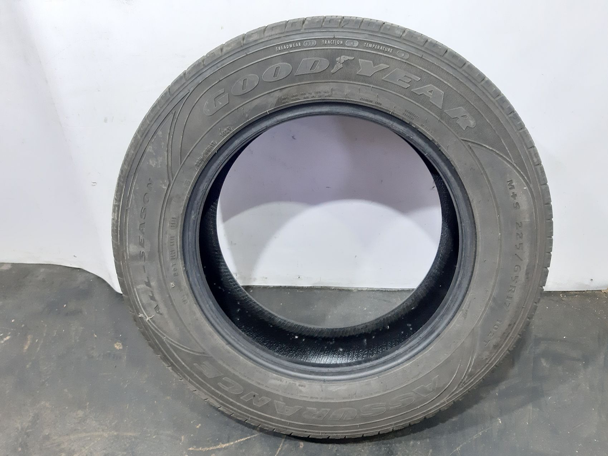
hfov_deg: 65.3
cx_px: 304
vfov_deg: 51.3
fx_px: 474
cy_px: 228
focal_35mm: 27
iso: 500
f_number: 1.7
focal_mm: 3.93
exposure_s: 1/25
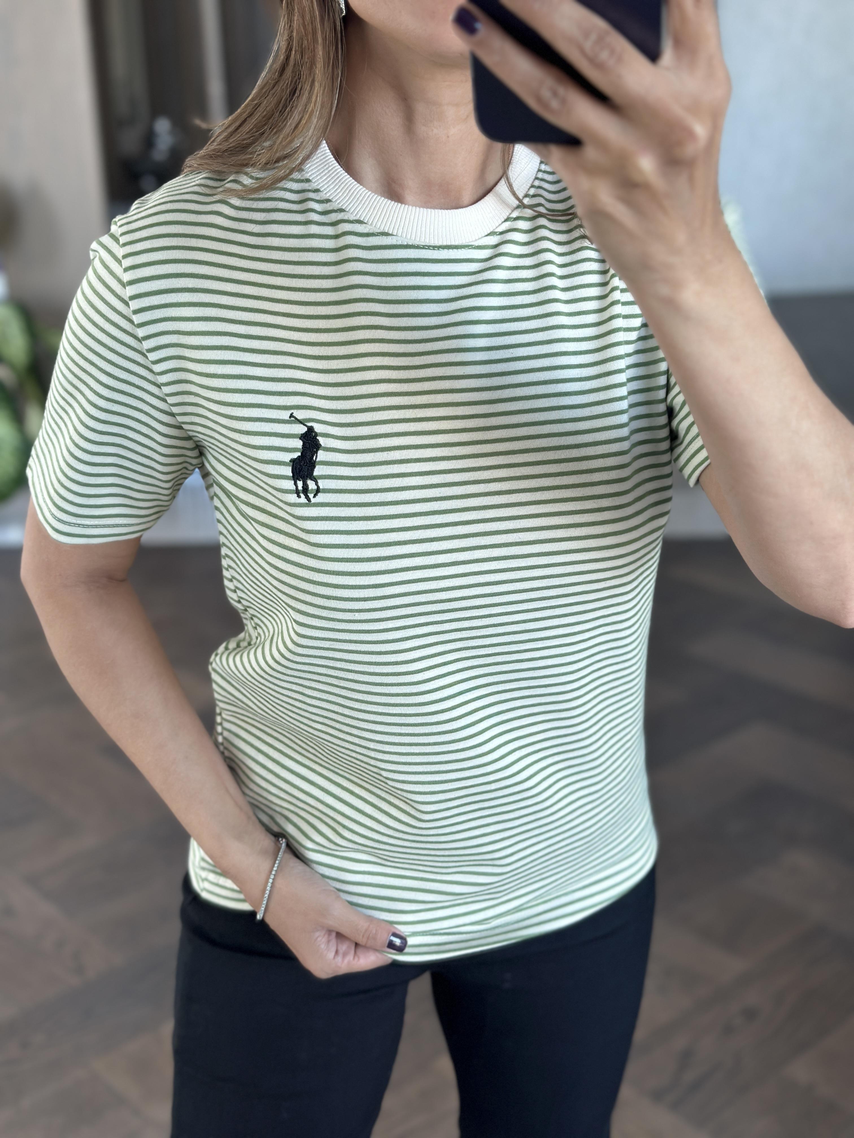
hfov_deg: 30.3
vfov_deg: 39.7
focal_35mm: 48
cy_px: 569
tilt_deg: -28.2
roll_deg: +3.1
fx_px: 1579
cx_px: 427
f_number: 1.78
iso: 125
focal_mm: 6.86
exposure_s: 1/67
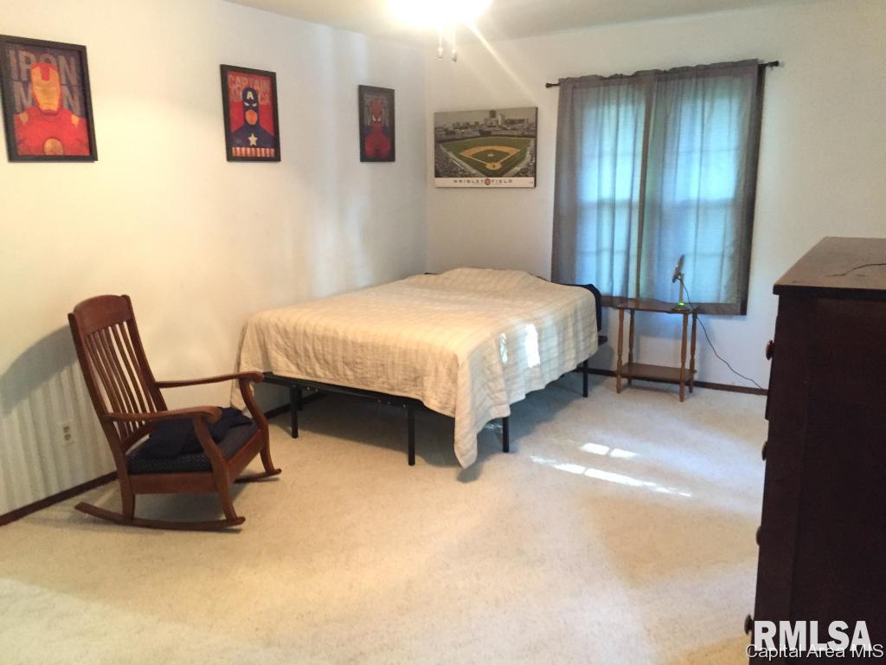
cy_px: 332
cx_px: 443
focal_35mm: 29
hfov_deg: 61.7
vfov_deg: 48.2
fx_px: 742
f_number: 2.2
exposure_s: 1/17
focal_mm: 4.15
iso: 250
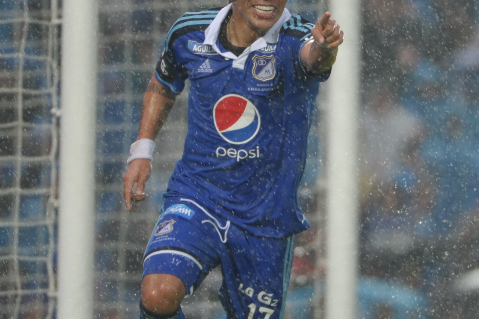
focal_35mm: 1080
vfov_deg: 1.3
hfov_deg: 1.9
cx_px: 314
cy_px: 132
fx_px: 14362
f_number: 4
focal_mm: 400
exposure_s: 1/800
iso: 2000
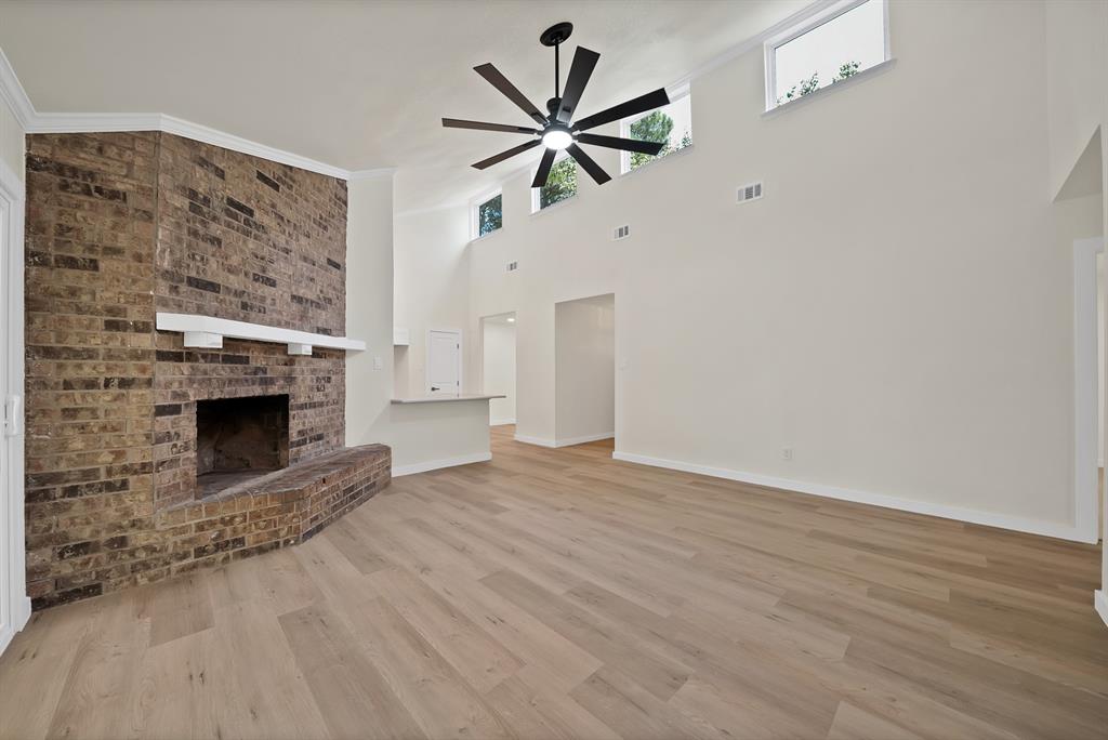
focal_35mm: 12
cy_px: 370
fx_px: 370
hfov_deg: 112.6
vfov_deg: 90.1
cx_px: 554
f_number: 9
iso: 800
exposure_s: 1/6
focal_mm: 12
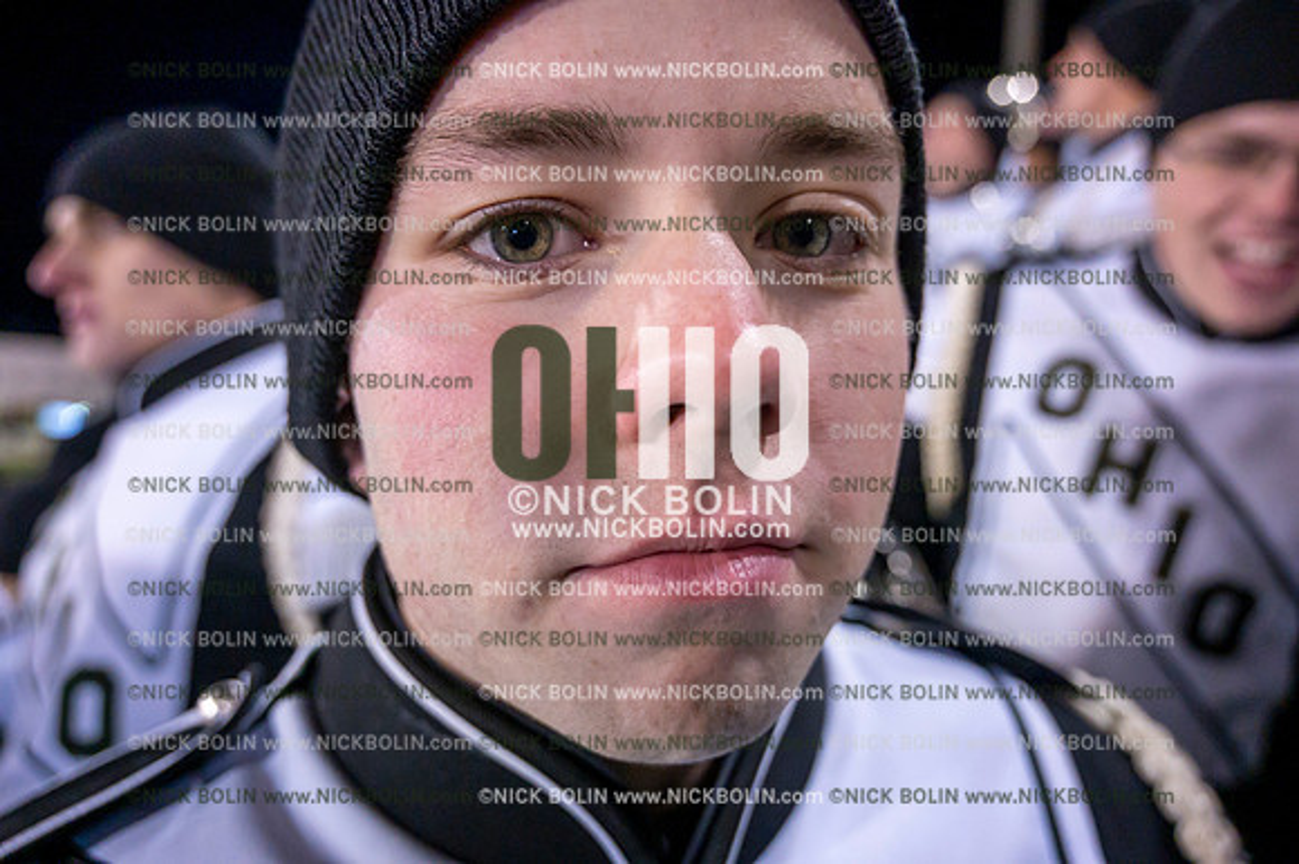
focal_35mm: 24
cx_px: 650
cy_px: 432
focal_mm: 24
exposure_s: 1/640
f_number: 4.5
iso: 5000
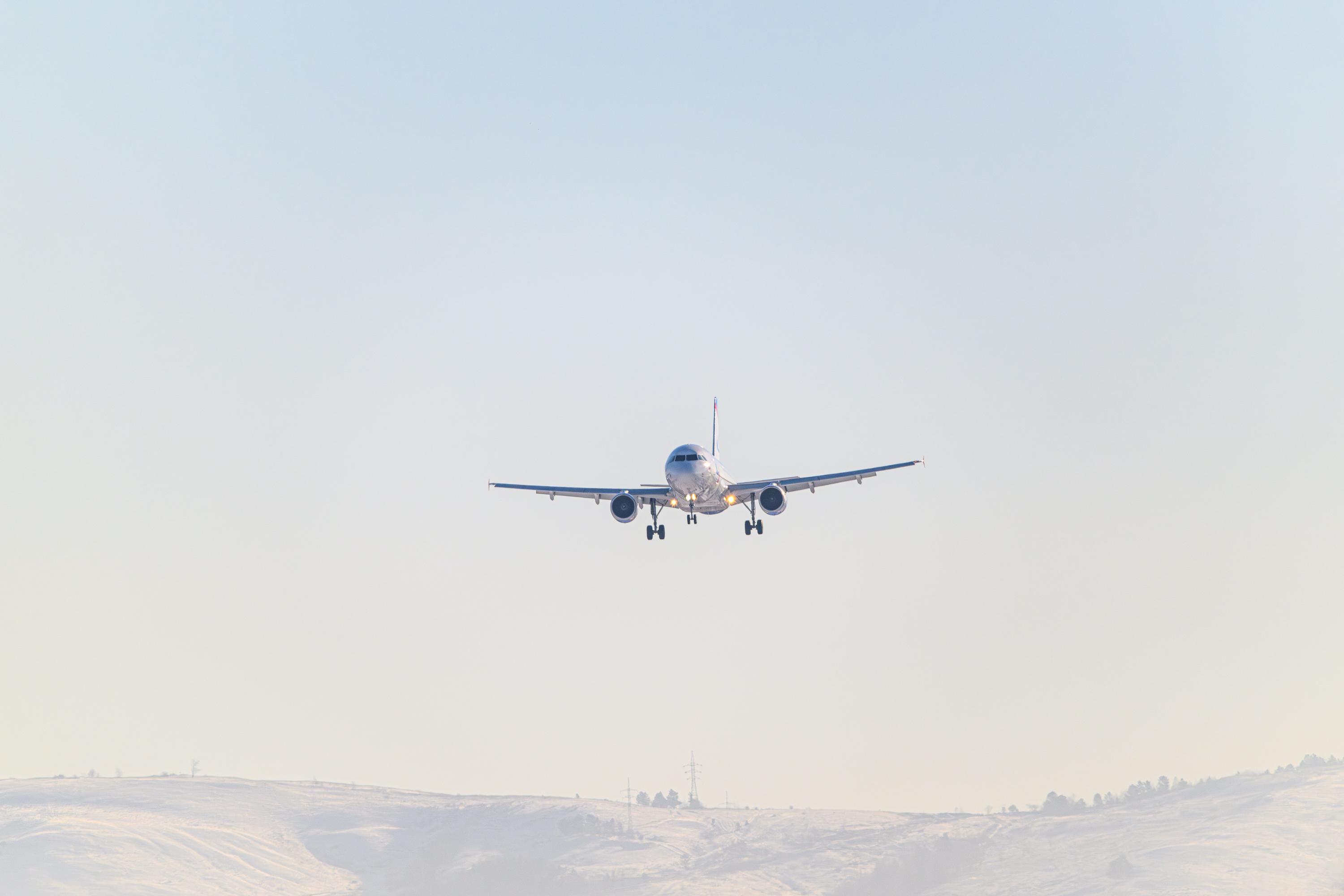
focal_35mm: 600
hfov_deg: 3.4
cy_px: 448
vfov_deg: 2.3
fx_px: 22398
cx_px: 672
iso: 800
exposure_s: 1/8000
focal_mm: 600
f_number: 8
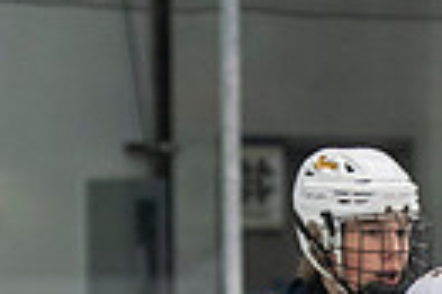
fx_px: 7235
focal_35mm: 590
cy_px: 607
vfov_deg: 2.3
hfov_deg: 3.5
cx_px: 640
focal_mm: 100
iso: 2000
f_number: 3.2
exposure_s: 1/640
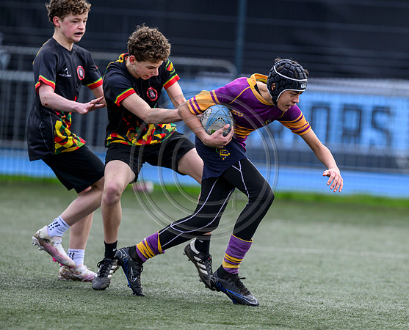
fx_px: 6249
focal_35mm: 514
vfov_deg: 3.0
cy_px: 187
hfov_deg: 3.7
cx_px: 281
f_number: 3.5
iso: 500
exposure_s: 1/1600
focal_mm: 400
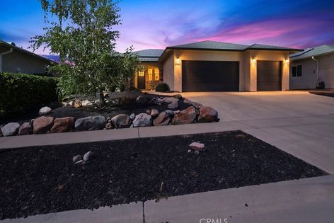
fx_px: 167
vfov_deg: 67.4
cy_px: 109
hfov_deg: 90.0
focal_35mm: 18
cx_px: 166
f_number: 16
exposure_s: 1/170
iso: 160
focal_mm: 11
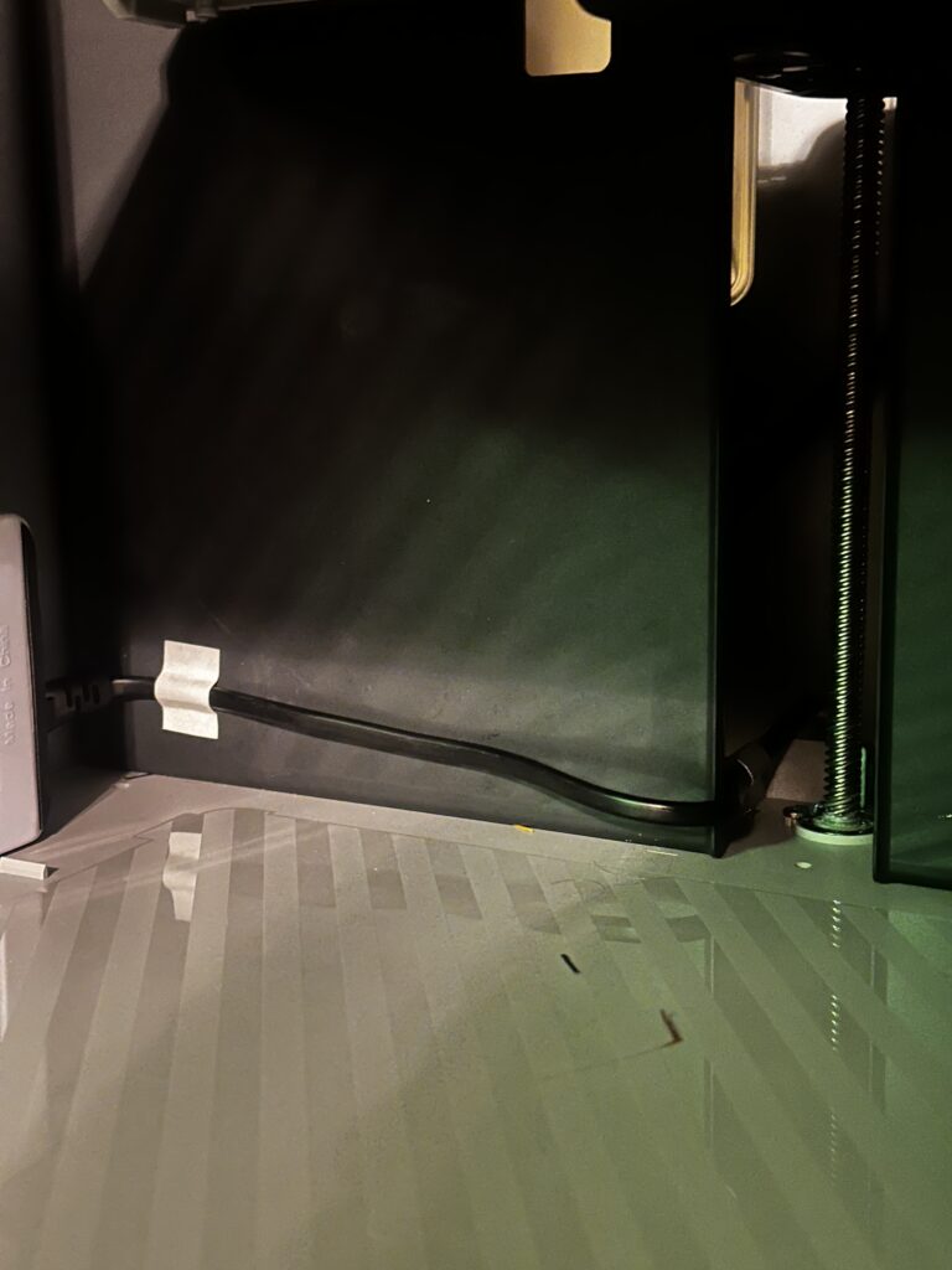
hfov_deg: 30.3
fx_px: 1760
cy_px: 635
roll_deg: +0.0
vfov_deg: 39.7
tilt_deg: -10.7
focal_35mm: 48
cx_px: 476
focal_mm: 6.86
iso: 500
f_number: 1.78
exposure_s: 1/2
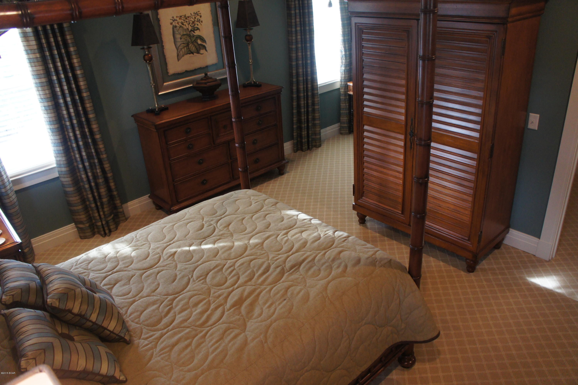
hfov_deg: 67.4
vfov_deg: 47.9
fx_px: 433
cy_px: 192
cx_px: 289
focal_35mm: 27
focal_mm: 18
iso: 1250
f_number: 3.5
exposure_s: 1/80
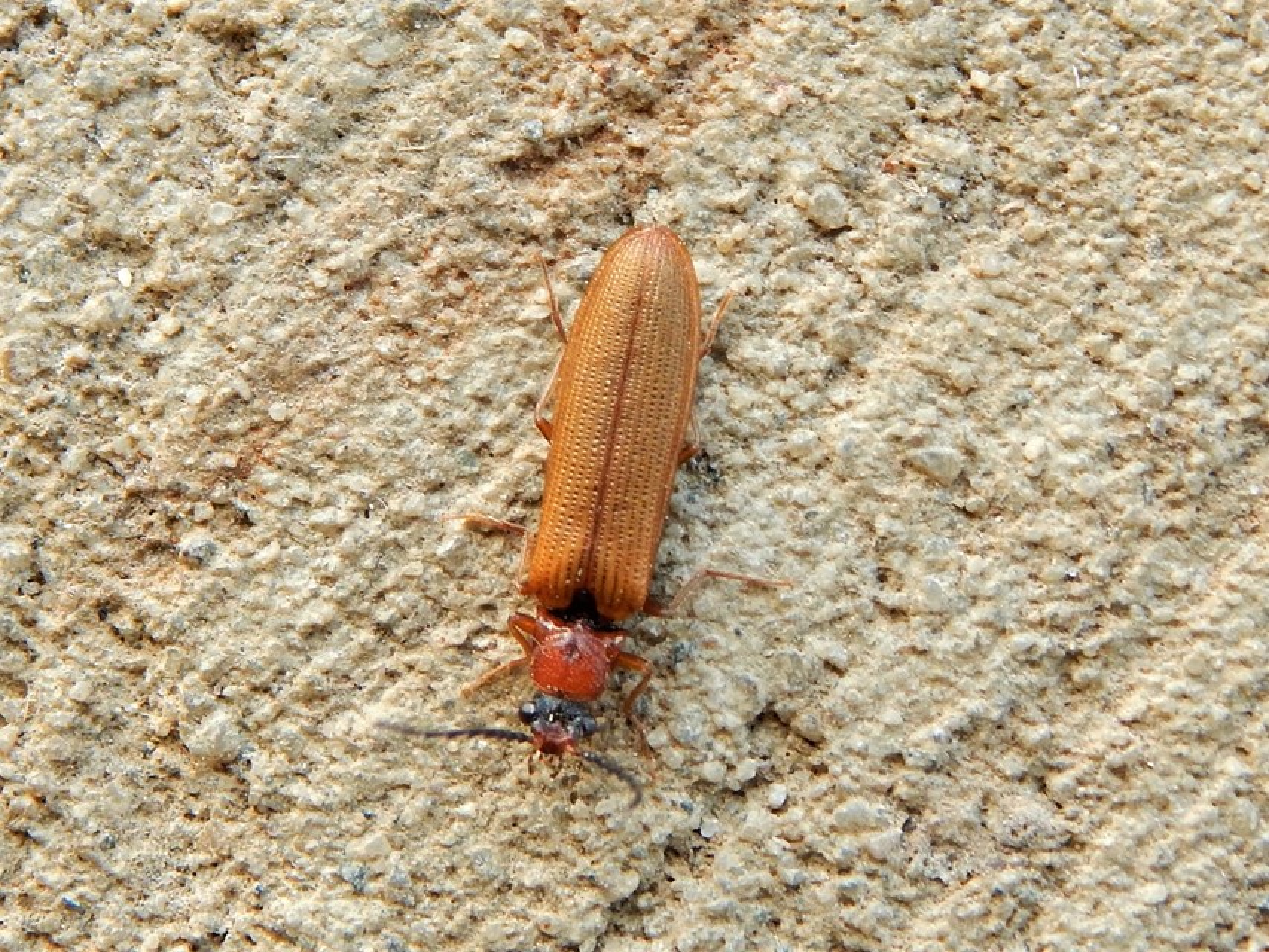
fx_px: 2530
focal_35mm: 69
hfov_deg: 28.2
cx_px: 634
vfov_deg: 21.3
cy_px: 476
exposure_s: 1/30
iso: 200
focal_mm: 12.3
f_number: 4.1
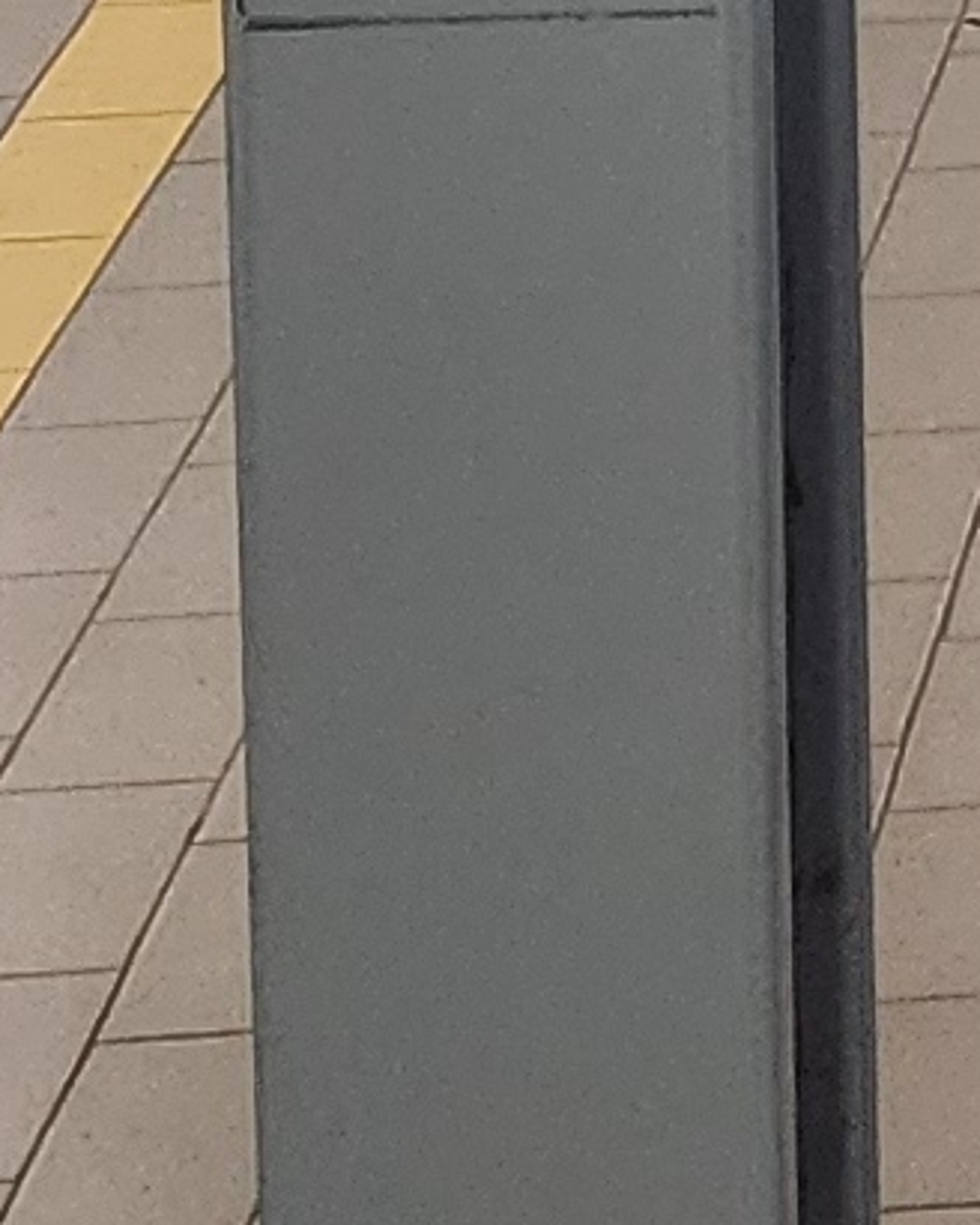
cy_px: -1222
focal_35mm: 219
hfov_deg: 6.2
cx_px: 3511
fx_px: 7940
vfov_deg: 8.4
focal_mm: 6.4
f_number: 1.8
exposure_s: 1/120
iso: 400
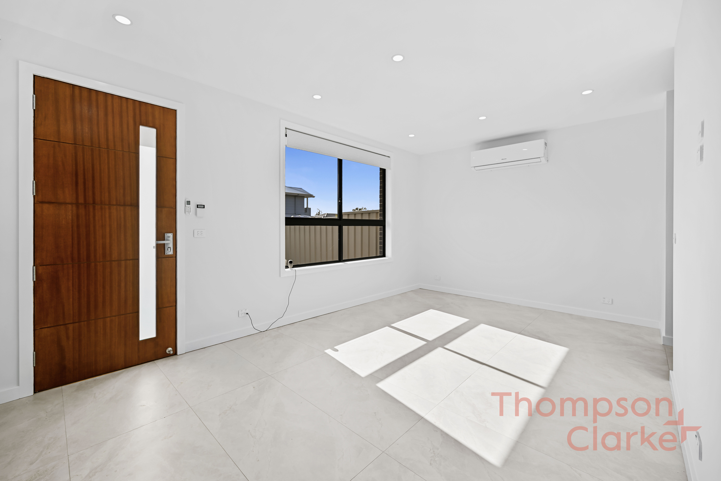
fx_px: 280
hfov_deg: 104.2
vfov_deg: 81.3
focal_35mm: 14
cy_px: 240
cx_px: 360
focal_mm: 14
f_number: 4.5
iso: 100
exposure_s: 1/125
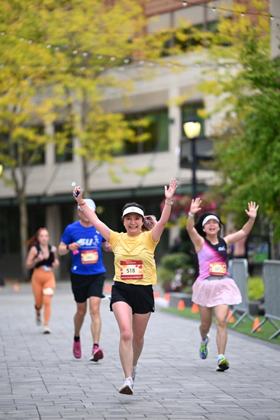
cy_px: 210
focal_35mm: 175
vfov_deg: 11.7
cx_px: 140
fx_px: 2040
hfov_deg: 7.9
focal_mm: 175
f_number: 2.8
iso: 640
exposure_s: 1/2000
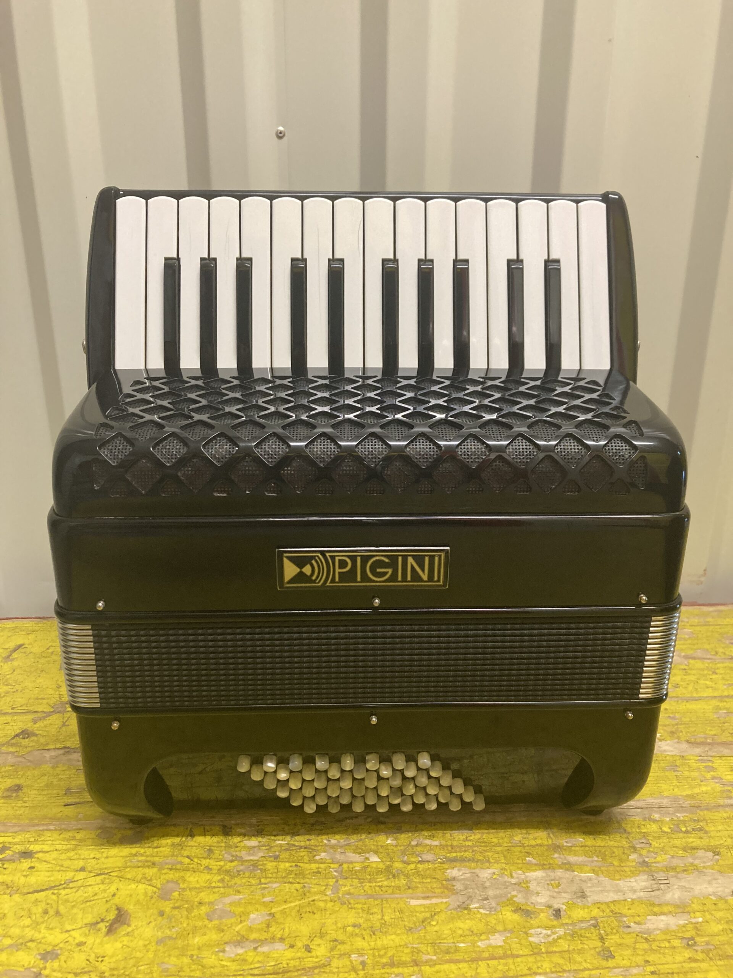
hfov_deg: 49.7
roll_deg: -1.2
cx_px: 366
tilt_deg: -20.4
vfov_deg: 63.4
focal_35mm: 28
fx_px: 791
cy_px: 489
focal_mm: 3.99
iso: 250
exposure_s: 1/50
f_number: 1.8
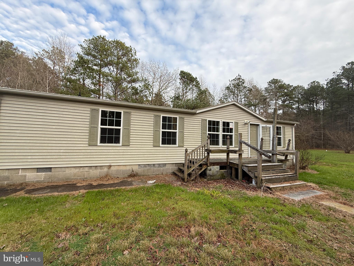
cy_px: 133
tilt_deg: +3.0
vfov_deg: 85.7
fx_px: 143
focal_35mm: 14
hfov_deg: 102.1
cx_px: 177
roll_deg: -2.1
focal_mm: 2.22
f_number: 2.2
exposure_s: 1/274
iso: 50
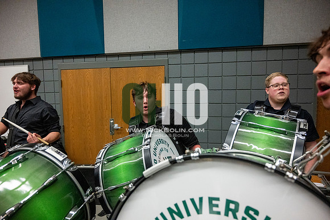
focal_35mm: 24
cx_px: 165
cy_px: 110
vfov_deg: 53.2
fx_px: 220
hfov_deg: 73.7
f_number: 4
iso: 10000
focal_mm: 24
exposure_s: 1/500
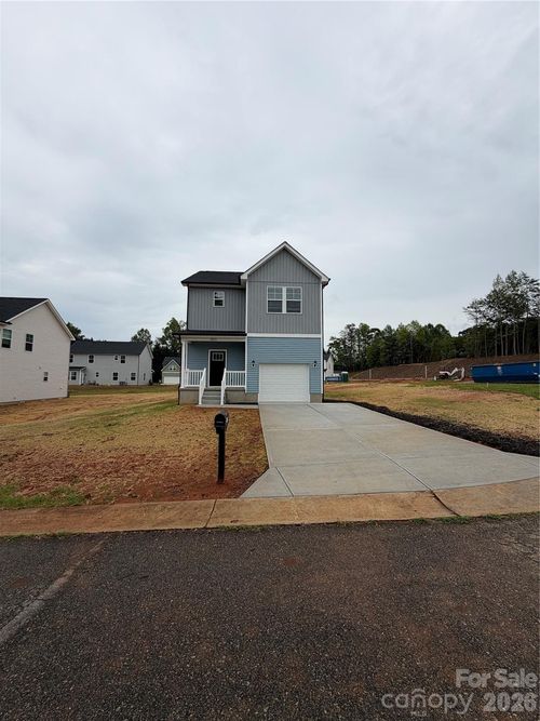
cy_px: 360
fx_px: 291
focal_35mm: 14
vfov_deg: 102.1
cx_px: 270
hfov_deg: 85.7
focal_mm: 2.22
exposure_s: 1/1285
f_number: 2.2
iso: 20
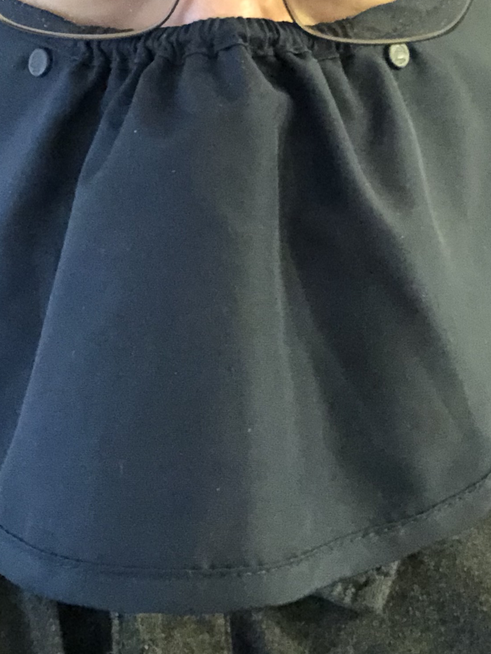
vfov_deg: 27.5
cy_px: 26
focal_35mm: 67
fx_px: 1266
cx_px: 226
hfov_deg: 21.9
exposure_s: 1/15
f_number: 2.2
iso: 1000
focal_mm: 2.87
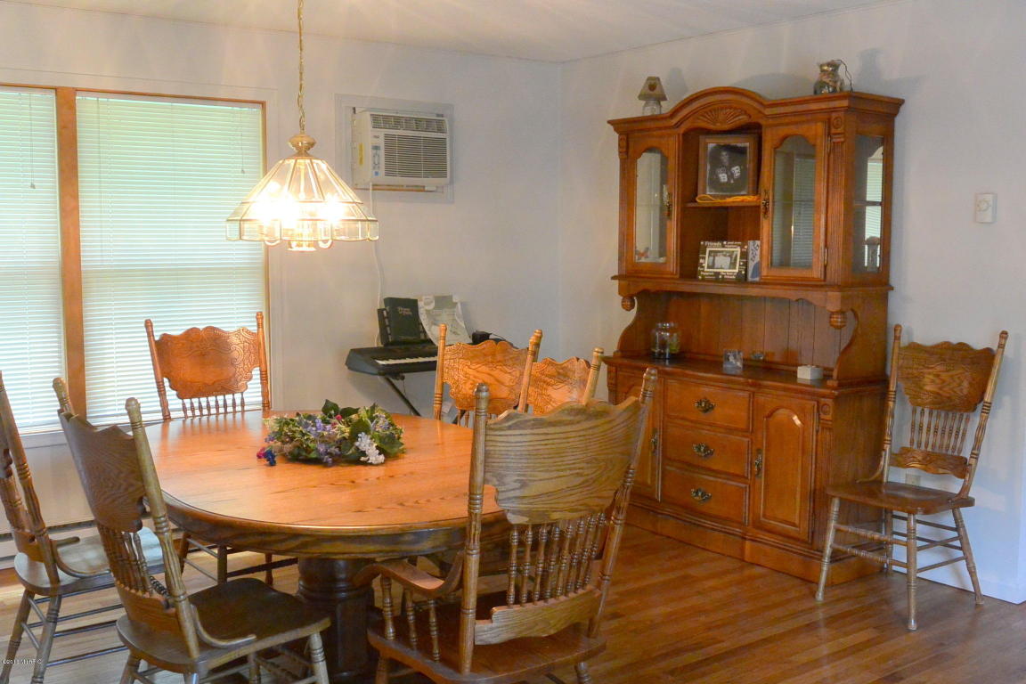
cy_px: 342
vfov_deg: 35.9
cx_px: 513
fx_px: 1054
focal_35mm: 37
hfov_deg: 51.9
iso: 800
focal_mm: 14
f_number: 4
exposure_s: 1/50
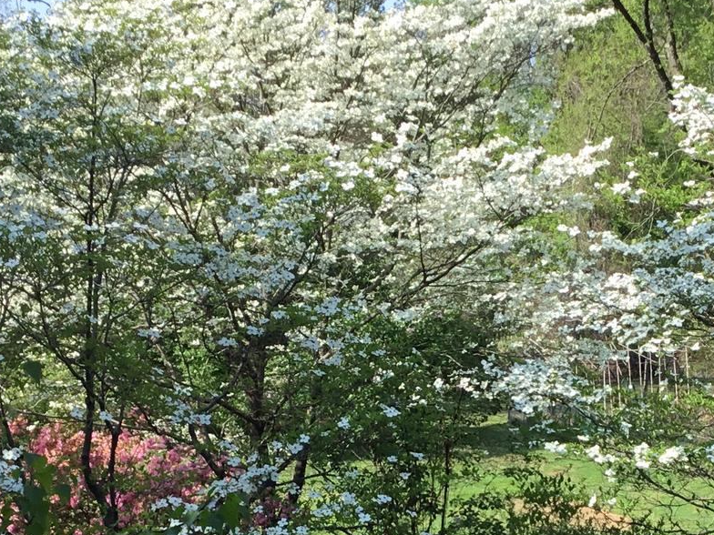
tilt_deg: -7.8
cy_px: 526
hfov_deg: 24.0
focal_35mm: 81
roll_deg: -1.2
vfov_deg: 17.8
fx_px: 1671
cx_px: 485
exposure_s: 1/515
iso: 25
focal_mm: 3.3
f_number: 2.4
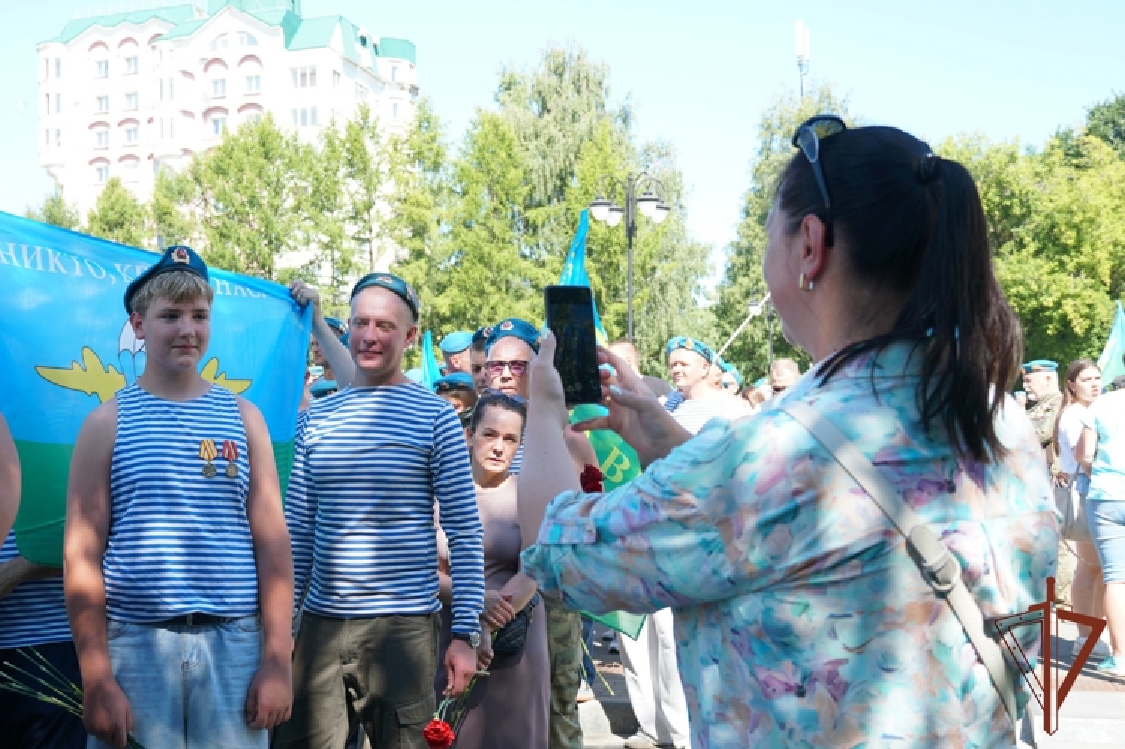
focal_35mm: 36
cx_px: 562
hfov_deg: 53.2
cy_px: 374
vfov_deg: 36.8
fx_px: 1124
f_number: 4
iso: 100
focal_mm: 24
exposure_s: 1/160
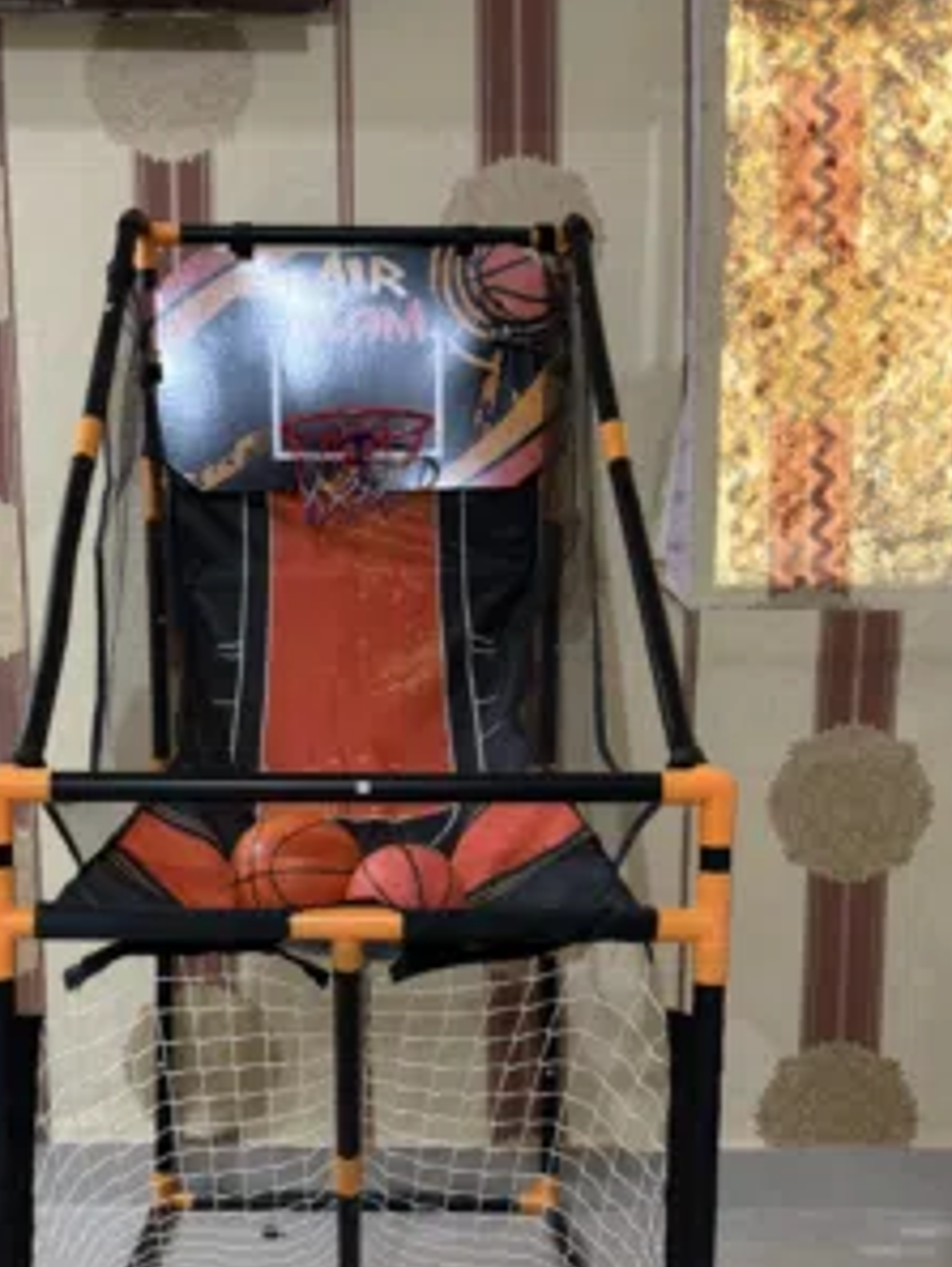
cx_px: 346
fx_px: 1282
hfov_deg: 40.4
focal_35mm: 35
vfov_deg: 51.7
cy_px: 832
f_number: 1.6
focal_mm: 5.96
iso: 400
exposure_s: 1/33
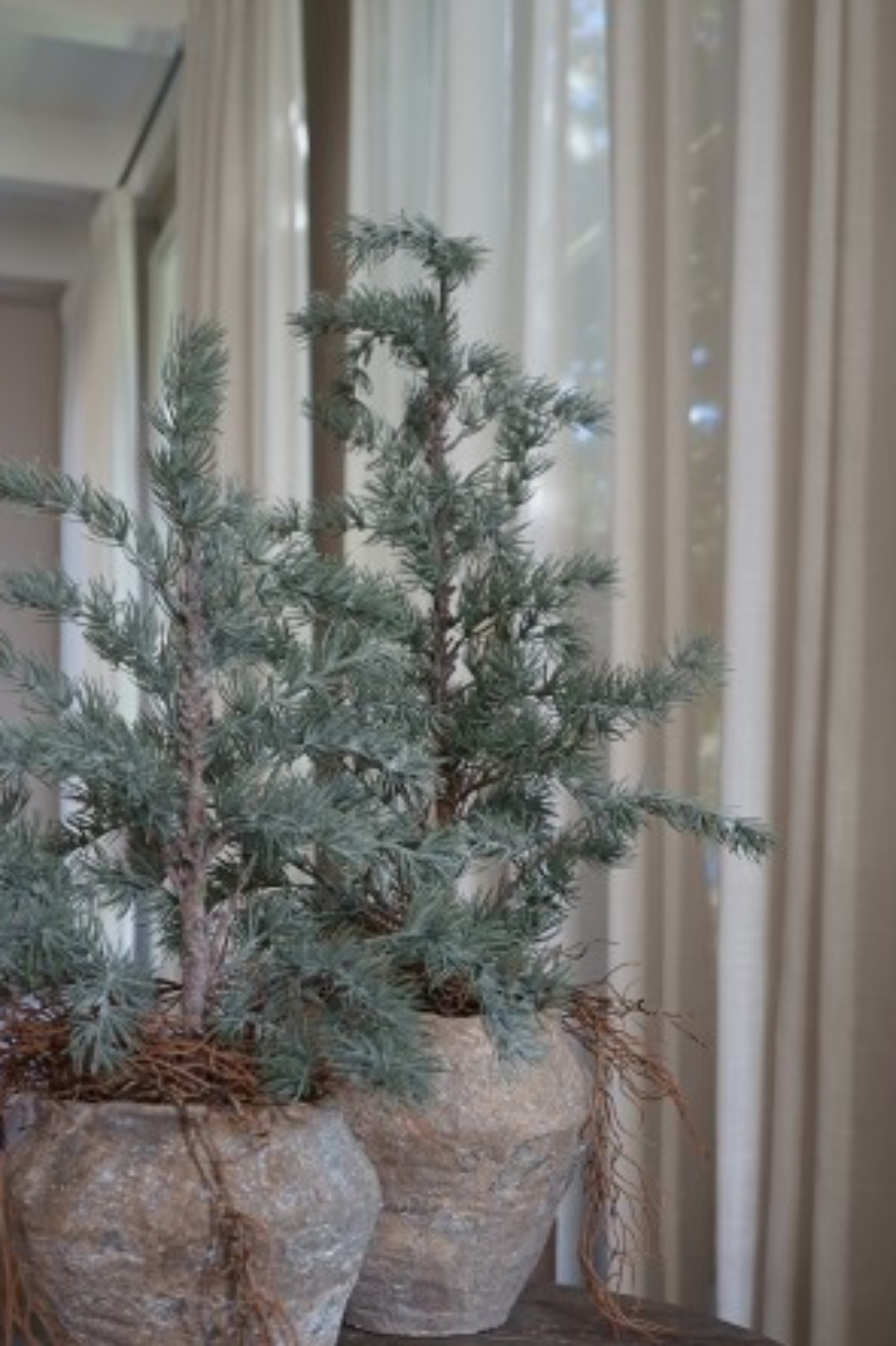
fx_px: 1569
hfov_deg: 31.8
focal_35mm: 42
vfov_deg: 45.7
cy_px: 899
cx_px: 377
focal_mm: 31
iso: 800
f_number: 4
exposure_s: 1/160
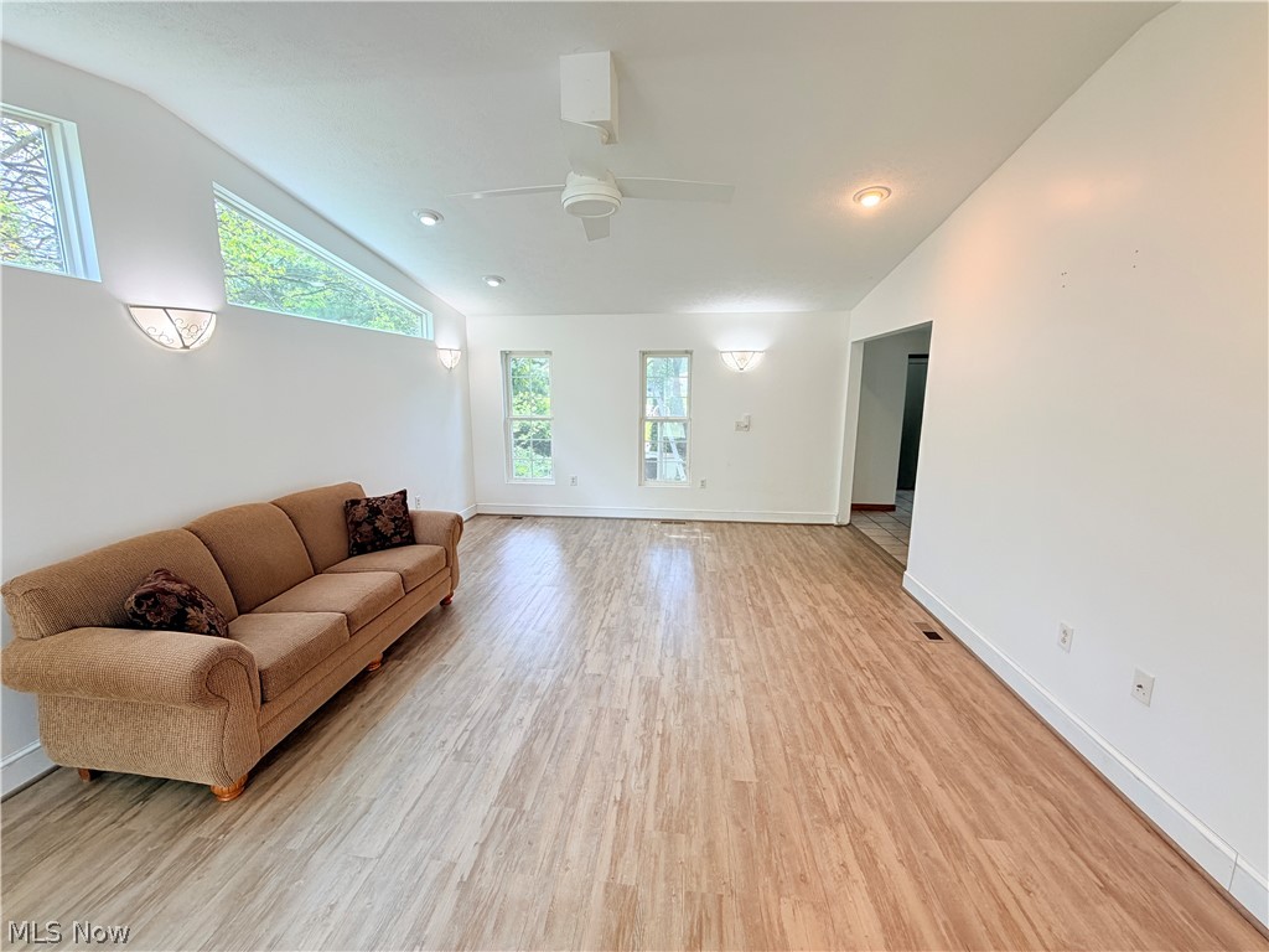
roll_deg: -0.3
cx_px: 634
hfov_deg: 102.1
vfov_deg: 85.7
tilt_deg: -10.3
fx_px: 513
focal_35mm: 14
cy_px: 476
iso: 125
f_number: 2.2
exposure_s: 1/120
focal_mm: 2.22
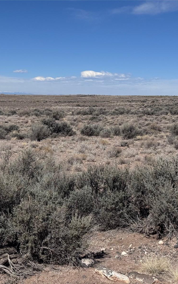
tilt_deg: -6.5
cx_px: 70
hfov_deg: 19.1
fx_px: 528
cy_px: 142
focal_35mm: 68
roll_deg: -1.3
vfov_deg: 30.2
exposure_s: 1/9009
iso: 64
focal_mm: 6.76
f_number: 1.78
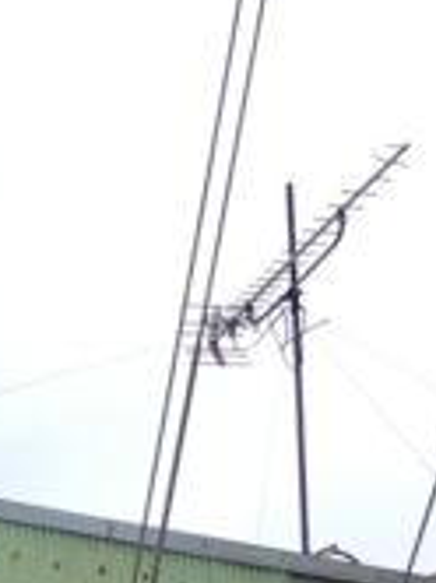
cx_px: -784
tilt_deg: +7.3
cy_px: 1240
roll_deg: +0.9
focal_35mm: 179
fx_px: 3014
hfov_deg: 7.5
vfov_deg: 10.1
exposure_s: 1/444
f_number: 2.2
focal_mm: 4.15
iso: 25
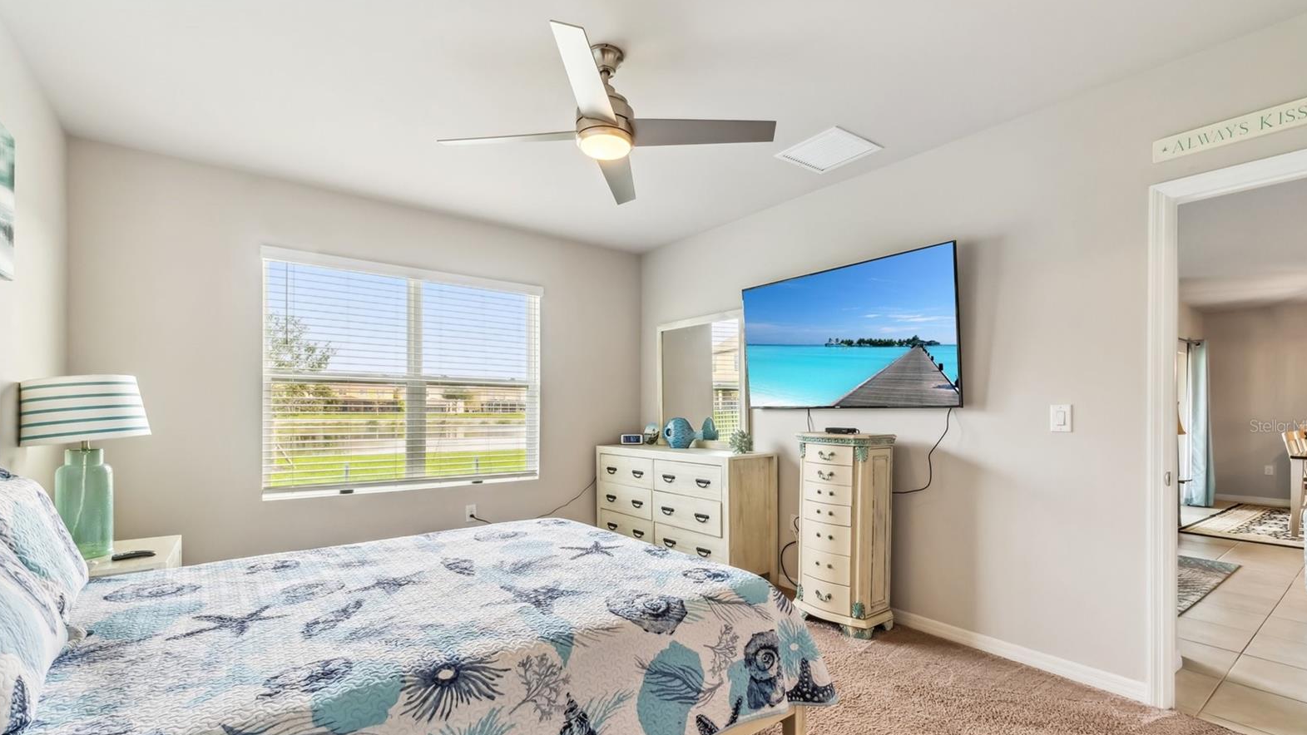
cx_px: 658
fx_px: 555
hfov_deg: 99.4
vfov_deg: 66.7
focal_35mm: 16
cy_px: 426
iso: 250
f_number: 8
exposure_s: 1/15
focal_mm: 10
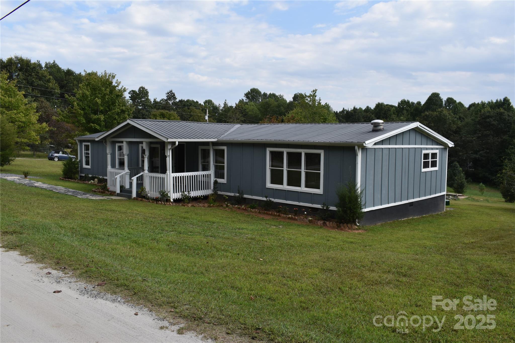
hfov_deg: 59.5
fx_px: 451
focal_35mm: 32
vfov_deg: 41.7
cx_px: 258
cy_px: 172
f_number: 9
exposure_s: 1/320
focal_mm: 21
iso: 200
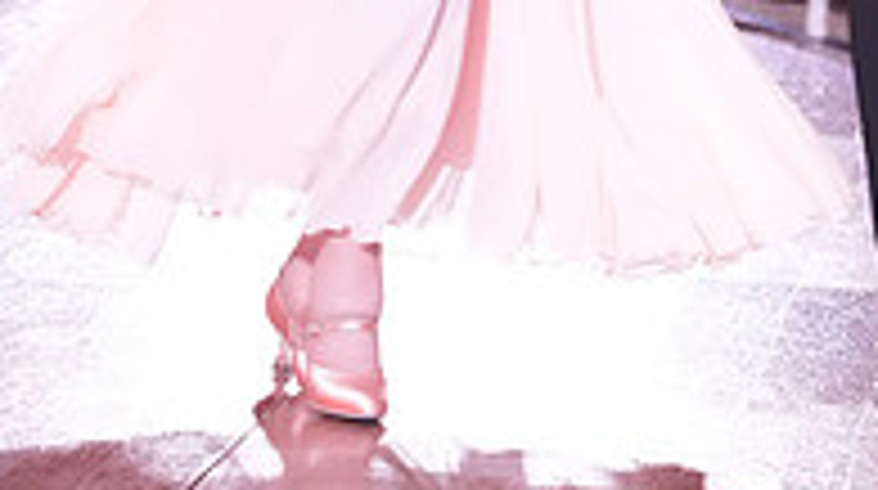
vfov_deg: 4.7
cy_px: -459
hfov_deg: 8.4
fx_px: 5951
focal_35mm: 256
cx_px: 552
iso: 5000
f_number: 4.5
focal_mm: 82
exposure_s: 1/320
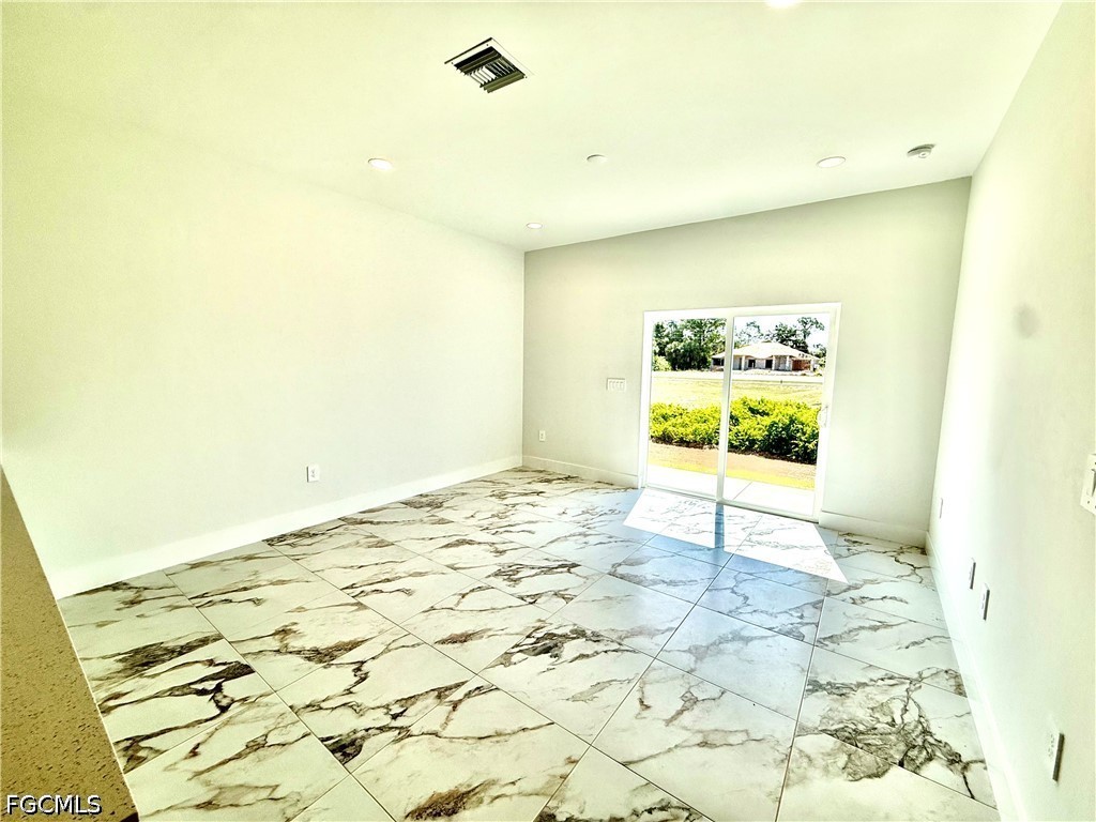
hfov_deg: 102.1
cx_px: 548
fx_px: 443
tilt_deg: -6.0
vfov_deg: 85.7
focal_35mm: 14
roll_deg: -1.1
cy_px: 411
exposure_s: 1/942
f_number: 2.2
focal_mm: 2.22
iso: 64
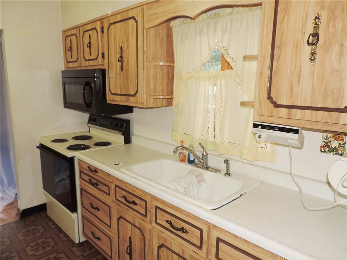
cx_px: 174
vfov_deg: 56.8
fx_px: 241
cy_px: 130
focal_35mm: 24
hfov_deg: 71.6
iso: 200
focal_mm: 4.3
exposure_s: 1/30
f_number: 3
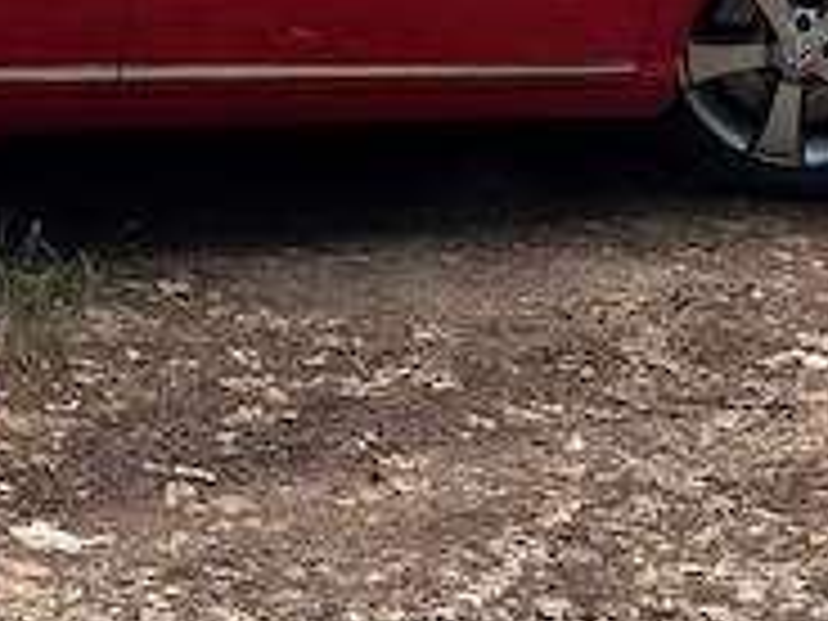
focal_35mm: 166
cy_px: -259
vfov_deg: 8.8
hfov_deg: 11.7
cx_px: -81
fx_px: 3971
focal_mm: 4.71
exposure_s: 1/100
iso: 62
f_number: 1.79
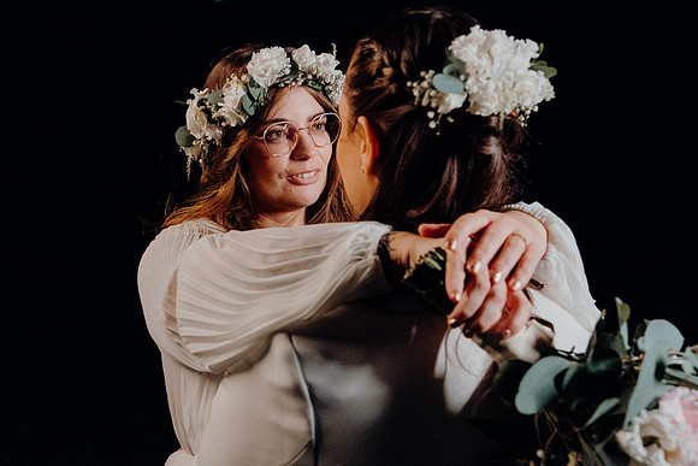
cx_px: 349
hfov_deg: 48.4
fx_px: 776
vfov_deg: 33.4
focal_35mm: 40
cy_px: 233
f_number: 3.5
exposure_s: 1/160
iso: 5000
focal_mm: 27
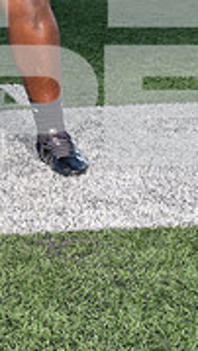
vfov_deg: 16.8
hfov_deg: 9.6
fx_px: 1155
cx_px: -51
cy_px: -31
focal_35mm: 124
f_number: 10
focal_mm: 47
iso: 160
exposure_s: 1/250
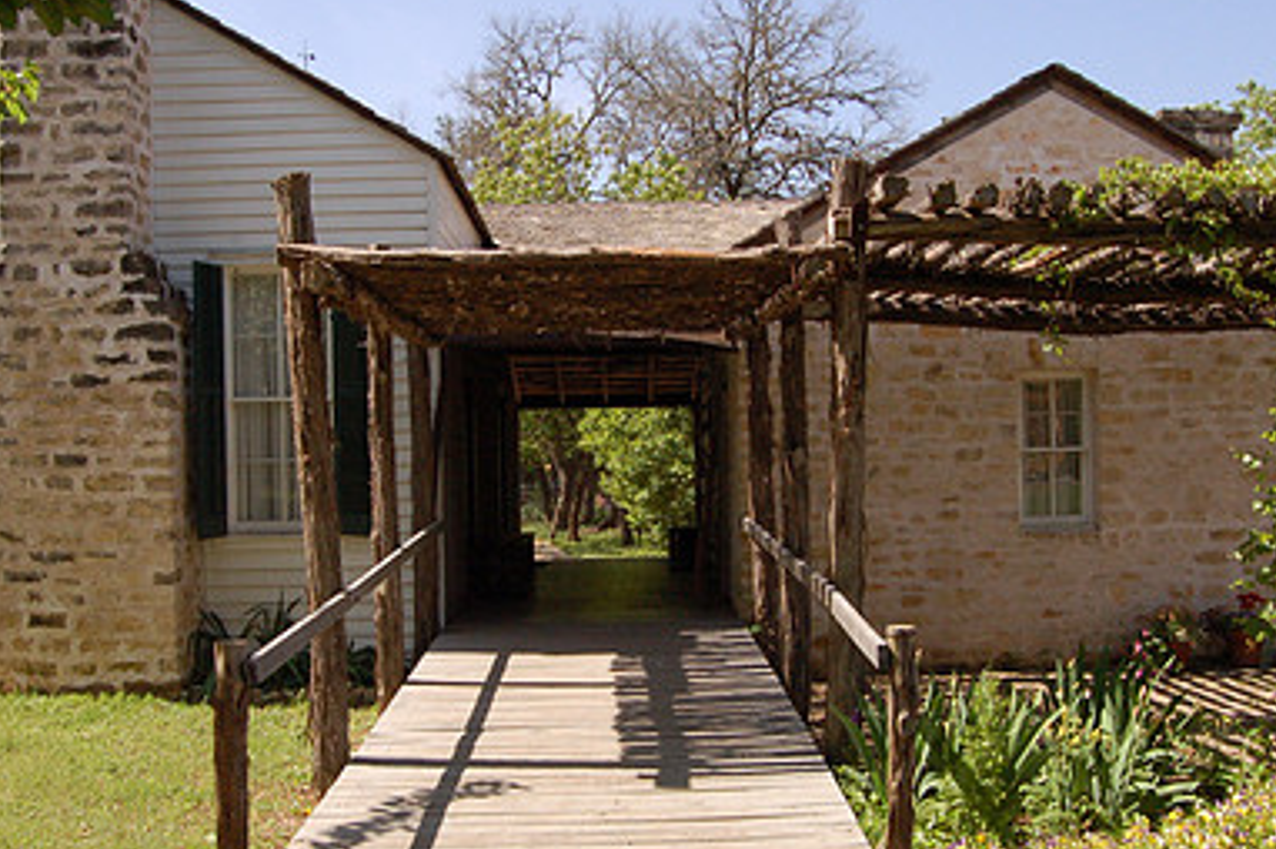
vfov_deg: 32.6
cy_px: 408
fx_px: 1452
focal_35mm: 41
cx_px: 641
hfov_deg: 47.4
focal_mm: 18
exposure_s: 1/320
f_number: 13
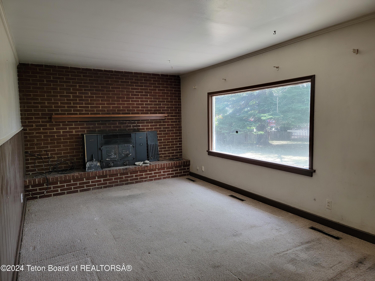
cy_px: 140
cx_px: 188
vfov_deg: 56.8
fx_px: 260
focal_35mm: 24
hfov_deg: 71.6
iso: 125
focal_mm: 6.7
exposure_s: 1/120
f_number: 1.8
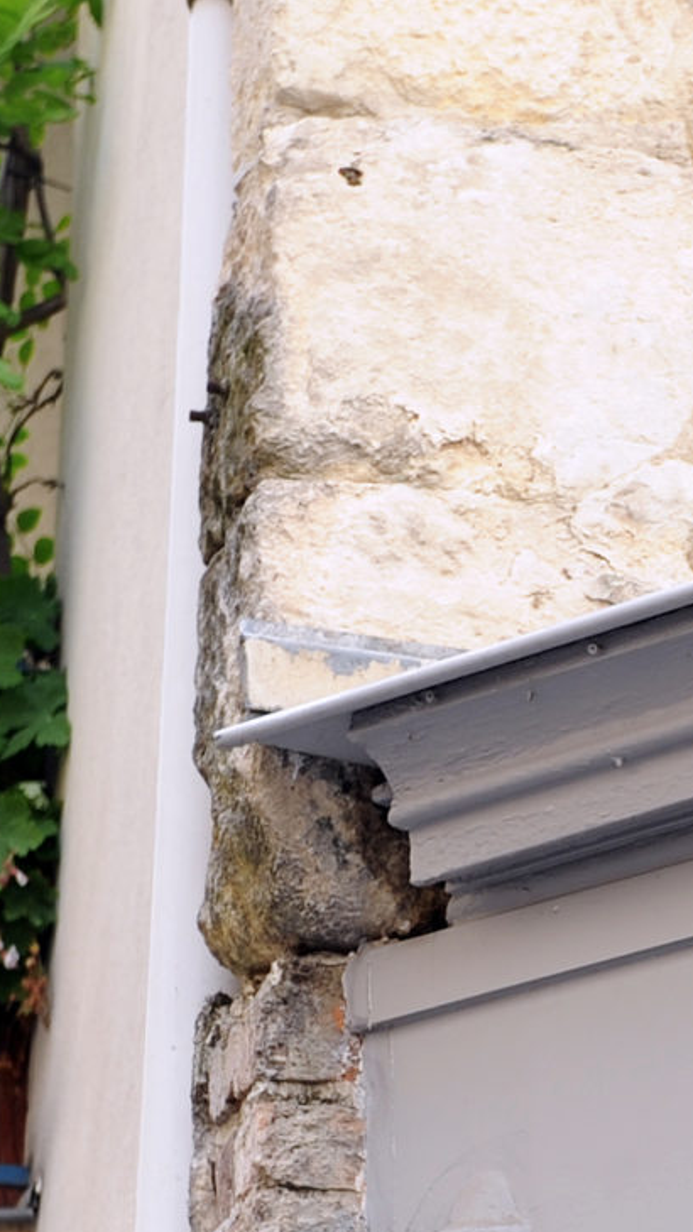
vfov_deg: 9.4
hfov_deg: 5.3
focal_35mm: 228
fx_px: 7449
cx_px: 1165
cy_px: 1169
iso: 250
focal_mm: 62
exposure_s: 1/250
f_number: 4
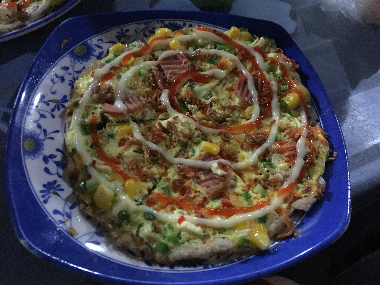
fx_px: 318
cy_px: 142
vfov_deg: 48.2
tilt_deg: -60.4
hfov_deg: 61.7
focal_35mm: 29
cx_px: 190
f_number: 2.2
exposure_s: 1/17
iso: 640
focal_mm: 4.15
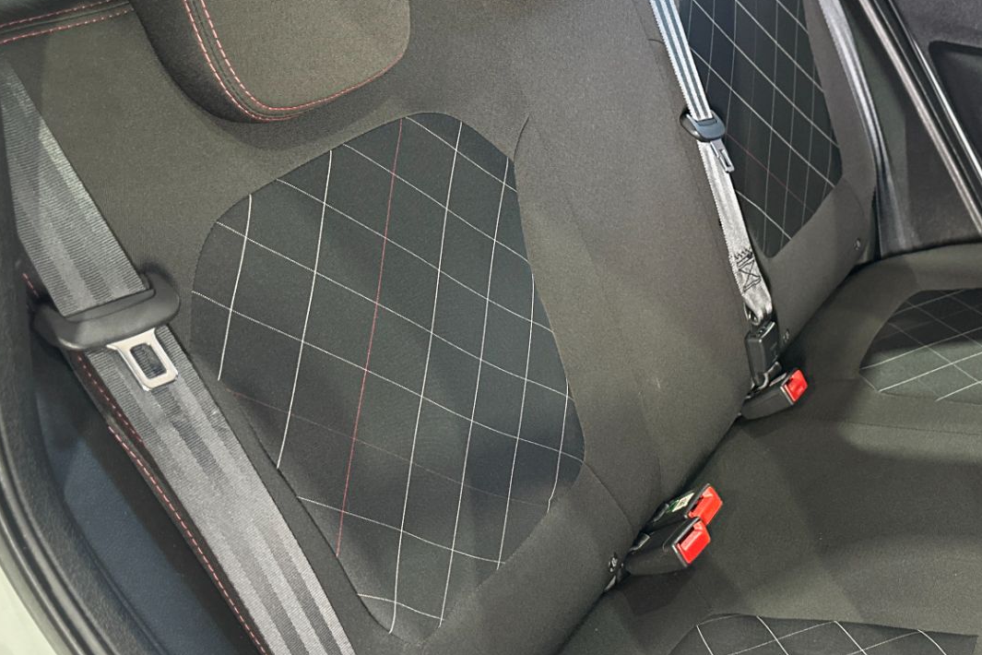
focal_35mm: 45
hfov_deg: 42.7
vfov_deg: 29.8
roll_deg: +0.1
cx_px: 697
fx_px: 1227
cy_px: 407
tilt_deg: -31.9
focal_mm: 6.86
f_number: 1.78
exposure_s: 1/40
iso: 1000
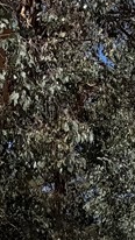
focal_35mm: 130
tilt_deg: -2.8
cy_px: 327
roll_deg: -0.6
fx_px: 827
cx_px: 587
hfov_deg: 6.7
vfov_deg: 15.6
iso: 80
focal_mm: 6.76
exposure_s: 1/5348
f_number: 1.78
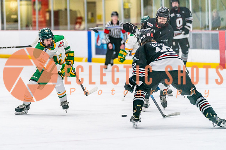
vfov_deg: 6.5
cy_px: 59
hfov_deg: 9.7
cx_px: 77
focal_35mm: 212
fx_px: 1331
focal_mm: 158
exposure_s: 1/1250
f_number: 2.8
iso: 3200
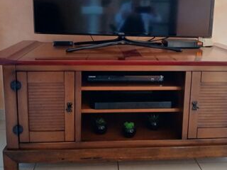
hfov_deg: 47.8
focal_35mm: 39
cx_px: 125
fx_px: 256
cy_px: 55
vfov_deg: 36.4
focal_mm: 3.98
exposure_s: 1/25
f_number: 1.8
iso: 320
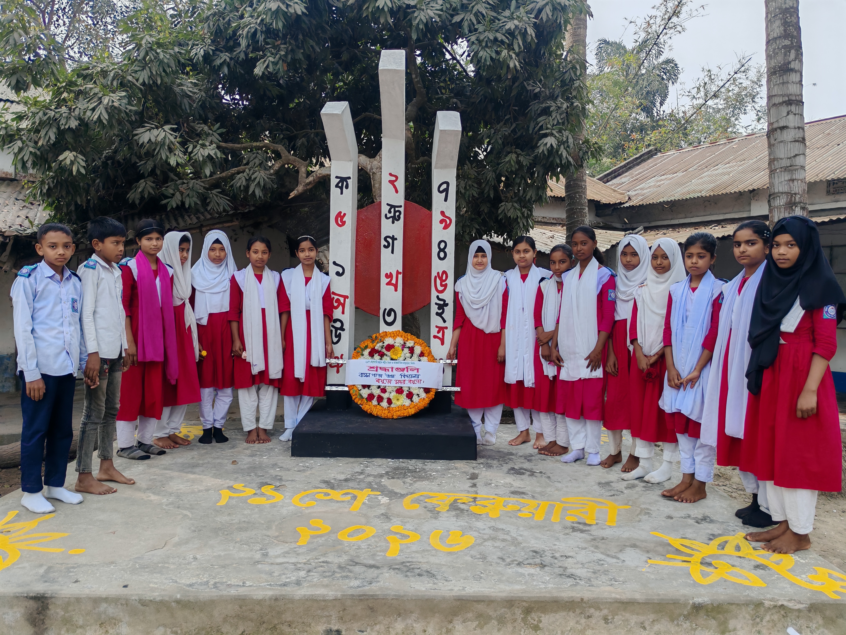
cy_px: 318
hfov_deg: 65.3
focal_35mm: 27
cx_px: 423
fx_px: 660
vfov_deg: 51.4
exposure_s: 1/980
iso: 50
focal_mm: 5.52
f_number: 1.95
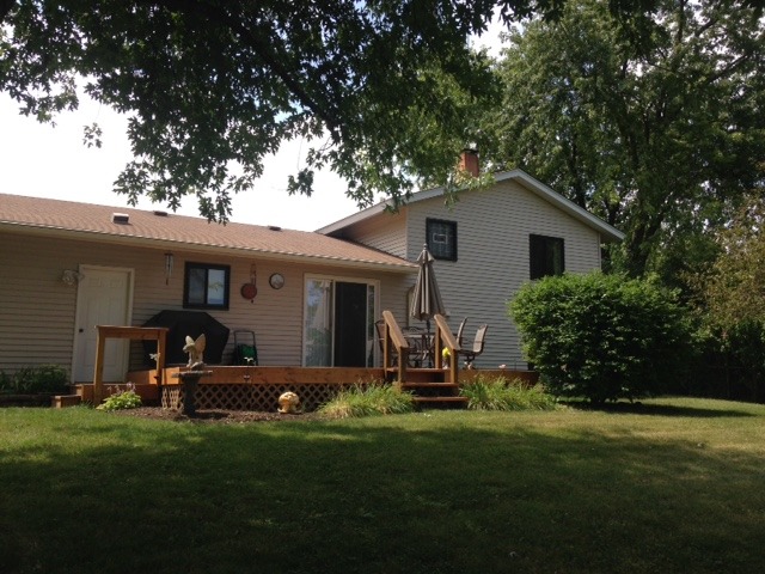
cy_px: 287
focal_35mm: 33
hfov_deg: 55.4
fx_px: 729
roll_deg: +1.3
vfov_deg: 42.9
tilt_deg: +6.6
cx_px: 382
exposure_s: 1/809
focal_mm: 4.12
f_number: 2.4
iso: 50
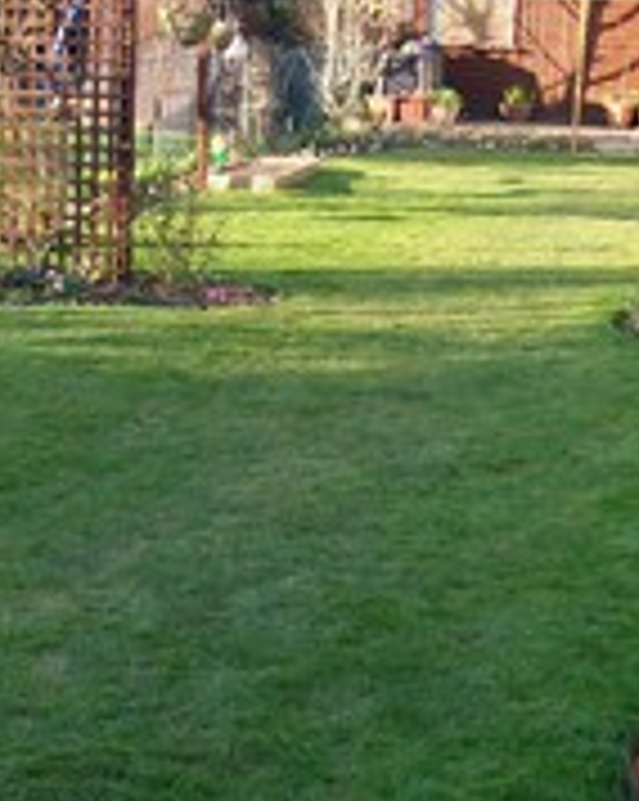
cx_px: 302
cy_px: 468
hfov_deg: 17.6
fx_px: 2060
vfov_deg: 22.0
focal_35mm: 87
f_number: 2.7
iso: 80
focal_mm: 6
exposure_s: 1/169
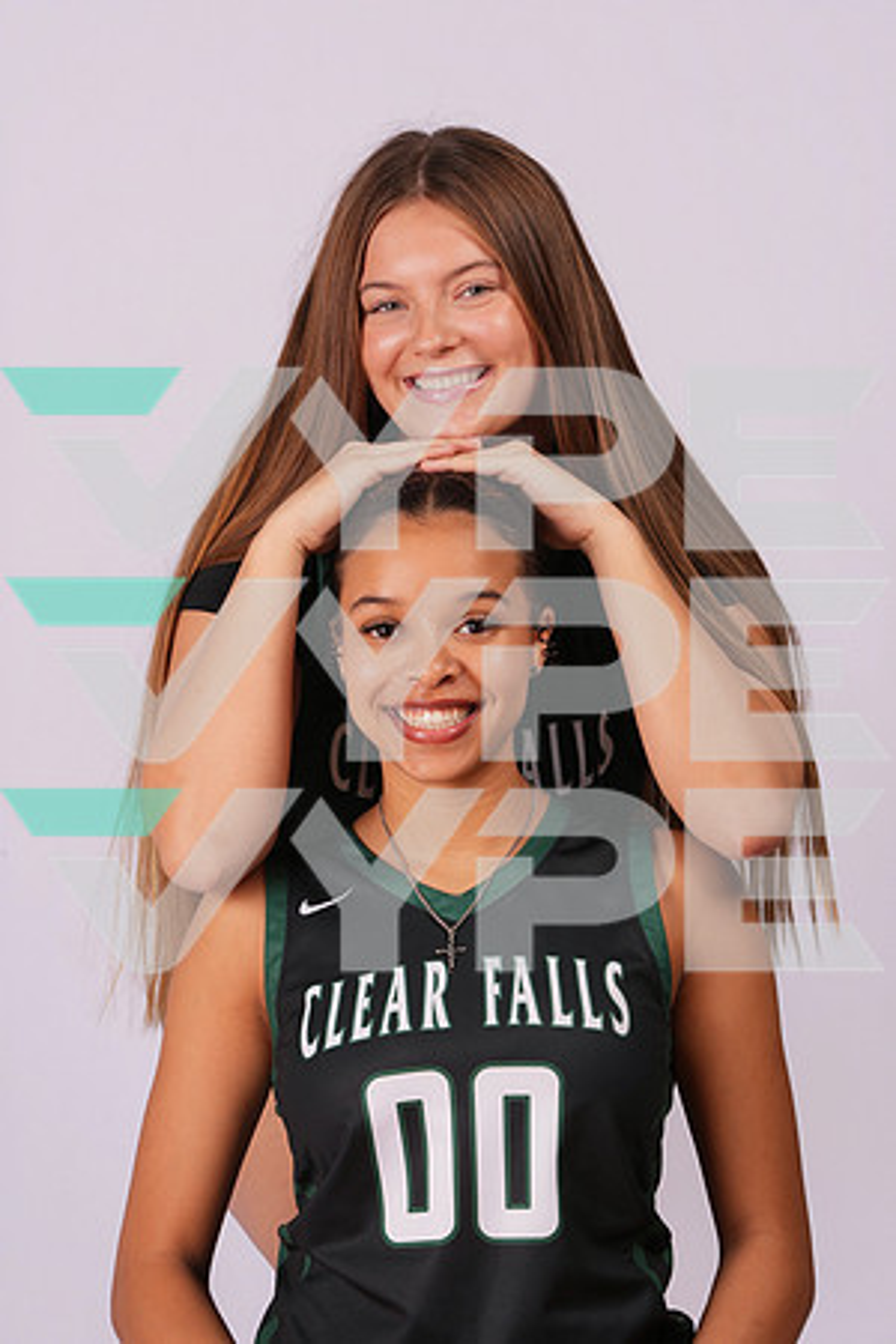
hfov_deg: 8.1
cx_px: 448
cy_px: 672
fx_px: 6346
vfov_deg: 12.1
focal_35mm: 170
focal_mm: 170
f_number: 11
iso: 400
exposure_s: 1/200
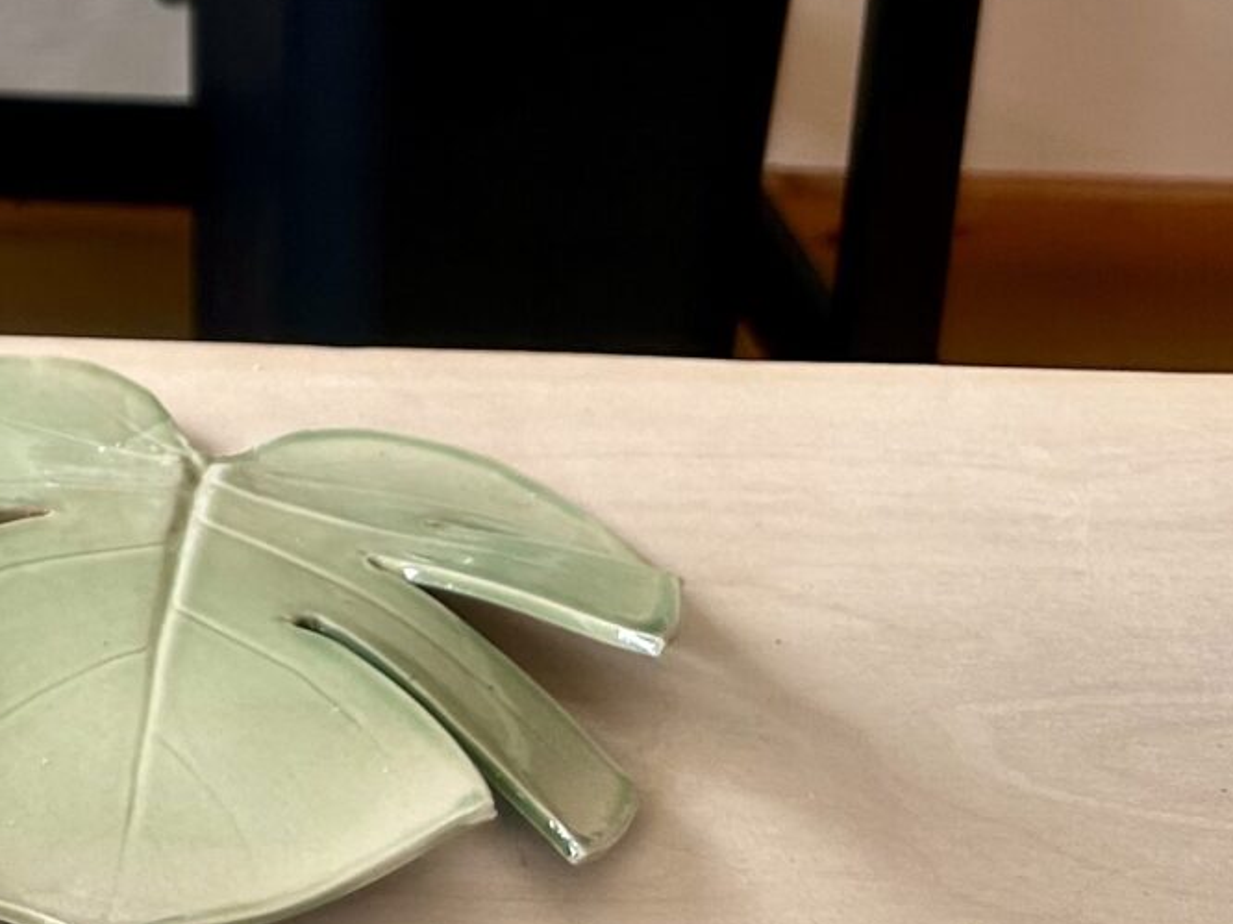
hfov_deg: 17.3
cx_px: -711
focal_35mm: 100
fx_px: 3561
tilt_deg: -15.2
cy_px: -502
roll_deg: +1.2
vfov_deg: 13.8
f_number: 1.5
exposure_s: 1/120
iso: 32
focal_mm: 5.7
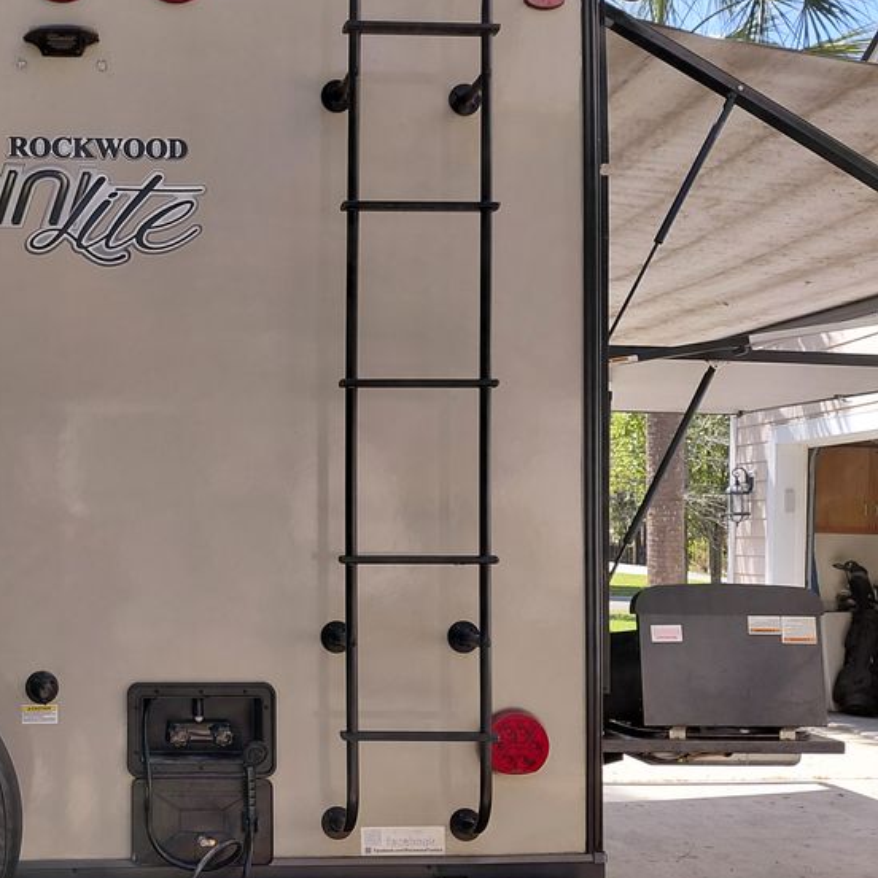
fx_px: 1177
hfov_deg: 38.2
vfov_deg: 40.9
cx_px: 91
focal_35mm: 41
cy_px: 495
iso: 50
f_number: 1.8
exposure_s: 1/625
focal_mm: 4.69
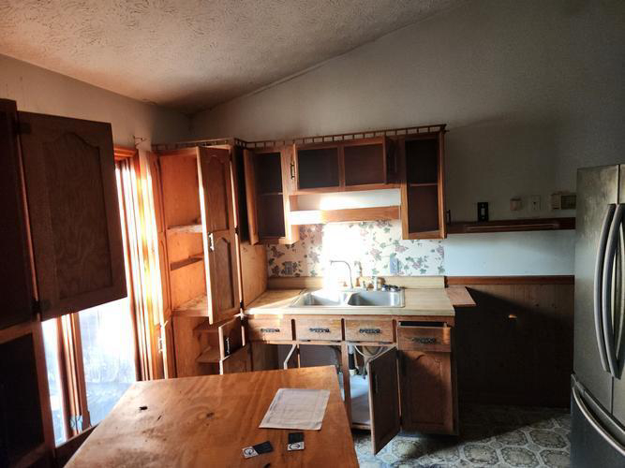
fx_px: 415
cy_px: 234
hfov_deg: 73.9
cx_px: 312
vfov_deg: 58.9
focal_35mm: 23
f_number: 1.8
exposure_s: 1/120
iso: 250
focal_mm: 5.4
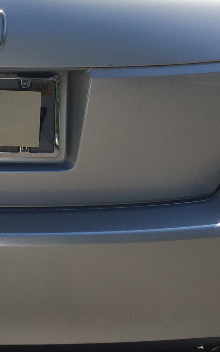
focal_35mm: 81
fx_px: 777
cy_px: 101
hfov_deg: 15.7
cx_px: -15
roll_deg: -4.9
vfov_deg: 25.3
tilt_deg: -18.4
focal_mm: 4.15
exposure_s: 1/1883
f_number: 2.2
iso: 32
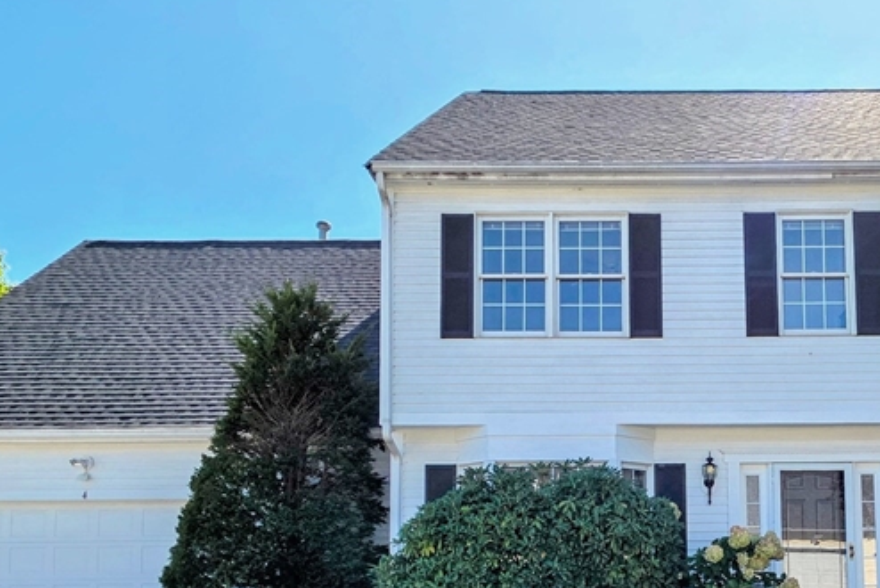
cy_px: 519
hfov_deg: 62.9
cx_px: 620
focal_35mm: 28
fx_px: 685
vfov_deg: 42.9
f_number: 1.9
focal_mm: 2.2
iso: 40
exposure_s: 1/1429
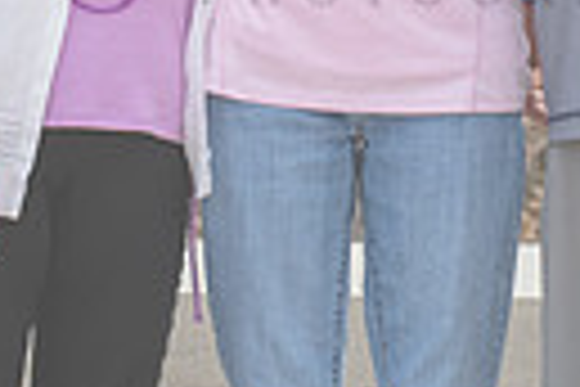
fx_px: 5800
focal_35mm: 360
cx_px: 306
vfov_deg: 3.8
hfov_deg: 5.7
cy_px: -407
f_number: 5.6
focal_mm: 80
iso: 400
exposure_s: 1/640
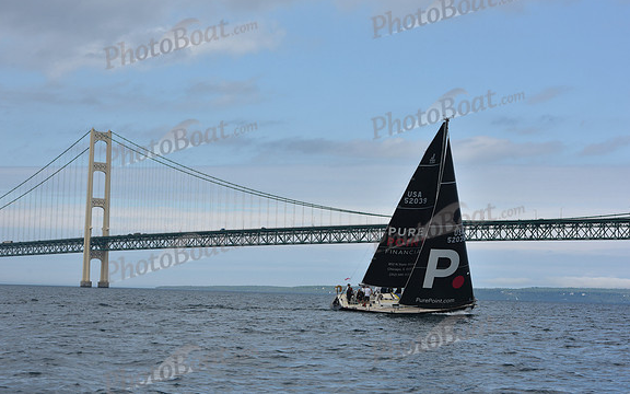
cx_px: 315
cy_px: 183
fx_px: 1374
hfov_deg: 25.8
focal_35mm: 80
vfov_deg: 16.3
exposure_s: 1/800
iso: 250
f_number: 9
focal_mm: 78
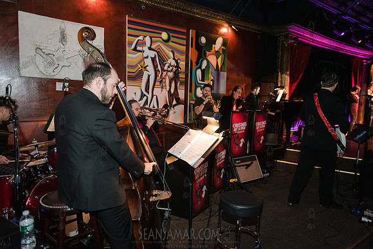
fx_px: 249
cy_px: 124
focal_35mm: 24
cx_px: 186
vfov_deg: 53.2
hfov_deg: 73.7
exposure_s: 1/200
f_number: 2.8
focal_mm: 24
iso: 4000
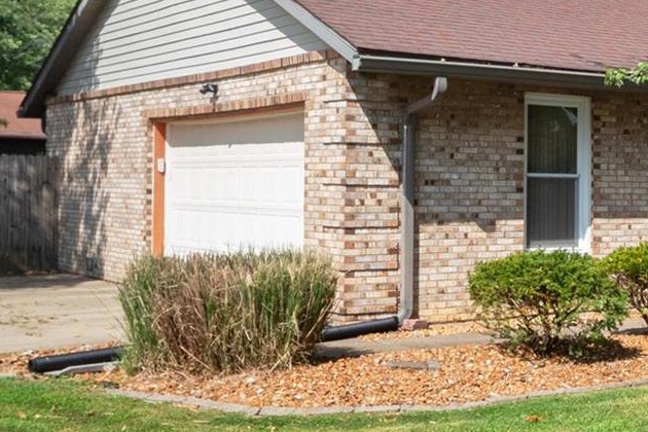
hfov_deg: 26.9
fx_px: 1188
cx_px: 787
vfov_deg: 20.6
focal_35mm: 66
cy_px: 187
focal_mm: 13
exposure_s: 1/500
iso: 400
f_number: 9
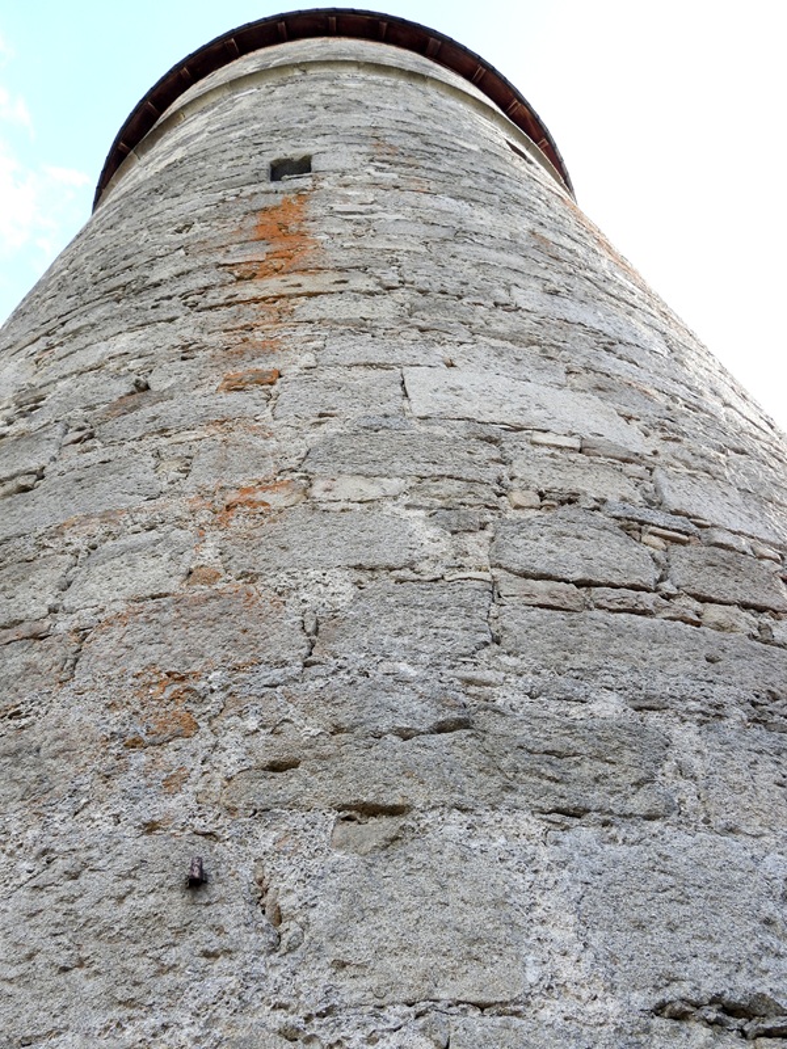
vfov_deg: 55.4
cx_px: 394
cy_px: 524
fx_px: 1000
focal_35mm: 33
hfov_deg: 42.9
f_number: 3.2
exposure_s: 1/200
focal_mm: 5.9
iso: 100
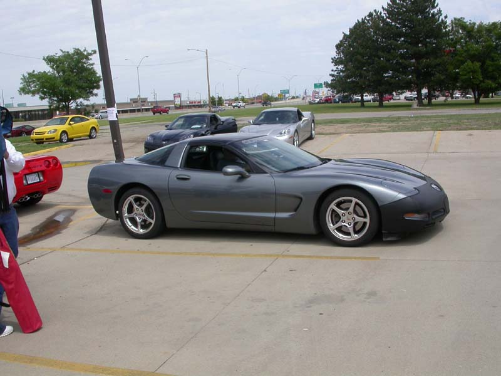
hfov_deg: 49.0
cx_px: 250
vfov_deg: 37.7
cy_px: 188
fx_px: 550
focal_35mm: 38
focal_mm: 7.85
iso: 100
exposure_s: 1/371
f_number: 7.5
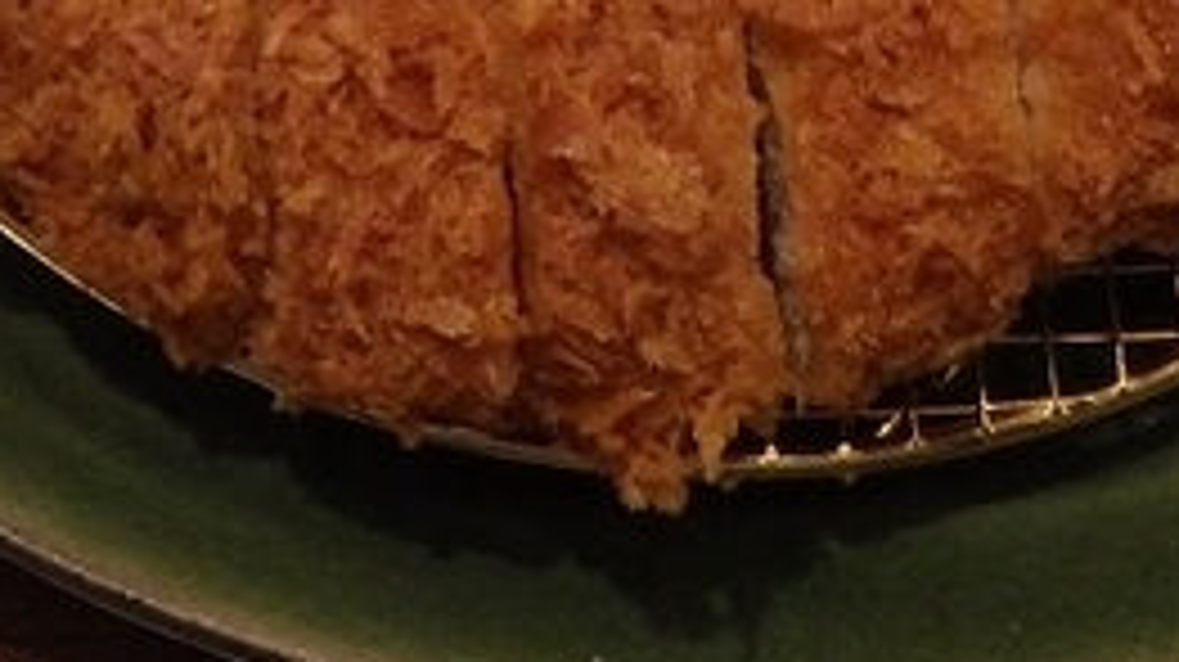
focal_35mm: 145
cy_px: -252
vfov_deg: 8.2
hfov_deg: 14.8
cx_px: 450
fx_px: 4530
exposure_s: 1/50
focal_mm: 6.1
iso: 400
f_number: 3.8
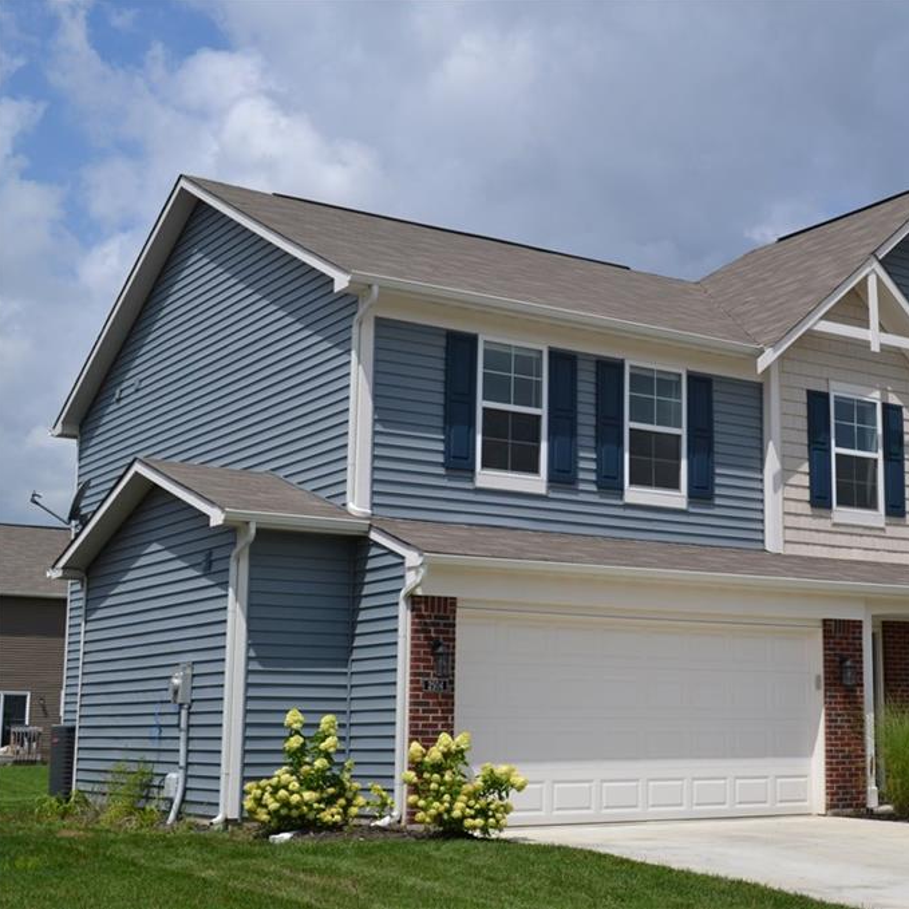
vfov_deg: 34.0
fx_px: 1485
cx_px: 679
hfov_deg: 33.4
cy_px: 454
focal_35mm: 50
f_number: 7.1
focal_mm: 26
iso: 400
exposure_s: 1/2000
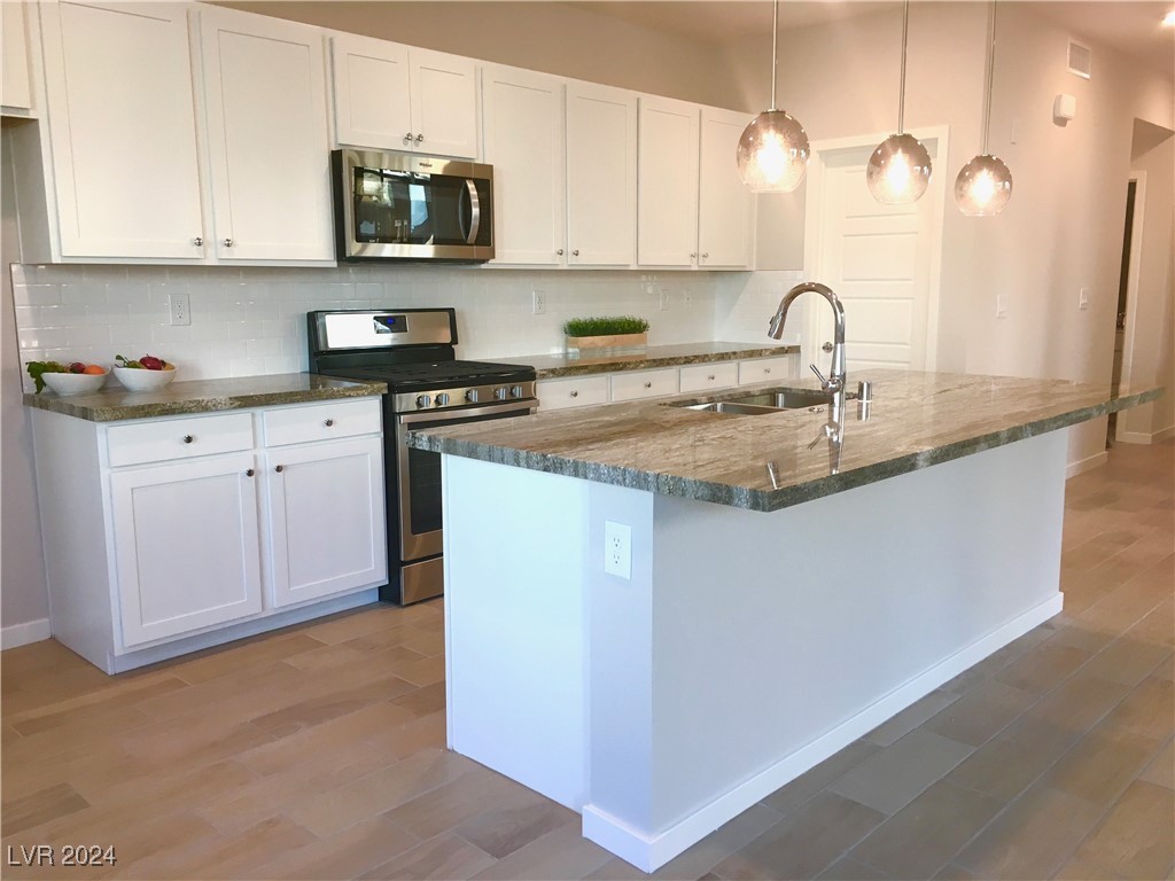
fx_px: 984
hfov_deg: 61.7
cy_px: 440
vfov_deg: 48.2
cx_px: 588
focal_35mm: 29
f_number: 2.2
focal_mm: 4.15
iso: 25
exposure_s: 1/30
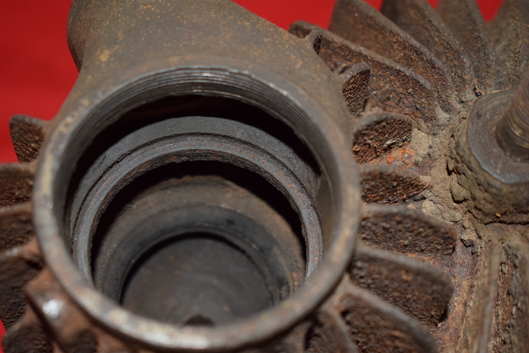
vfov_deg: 21.6
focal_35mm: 63
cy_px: 176
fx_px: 926
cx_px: 264
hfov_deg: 31.9
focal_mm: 42
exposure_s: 1/200
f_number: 5
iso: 1250
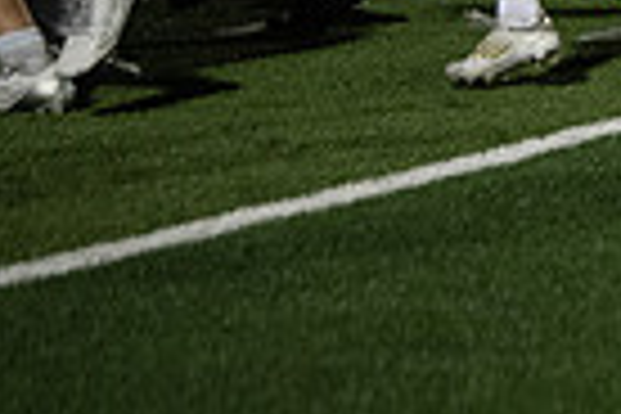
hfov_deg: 4.2
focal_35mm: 482
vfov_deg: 2.8
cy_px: -407
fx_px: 8314
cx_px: 1282
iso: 3200
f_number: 2.8
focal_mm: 115
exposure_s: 1/1250
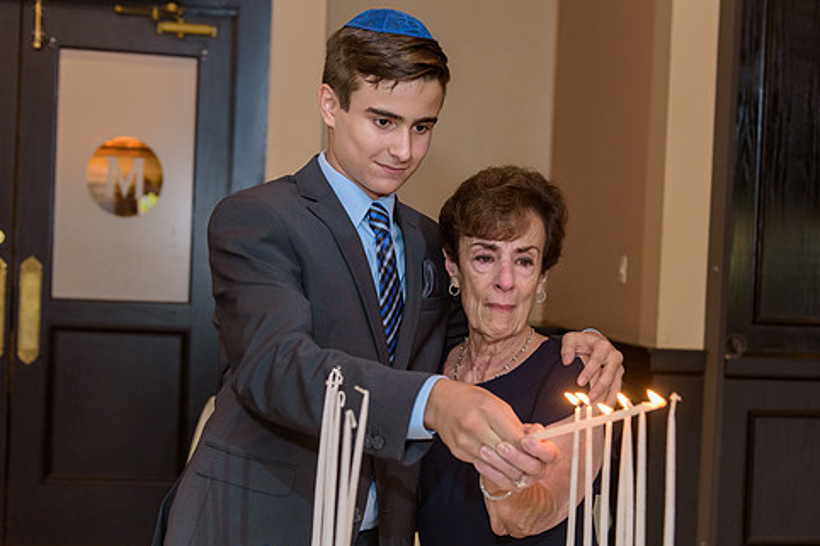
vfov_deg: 25.5
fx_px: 1207
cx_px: 490
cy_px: 302
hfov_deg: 37.4
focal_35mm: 53
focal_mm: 44
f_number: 3.2
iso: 1600
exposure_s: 1/125
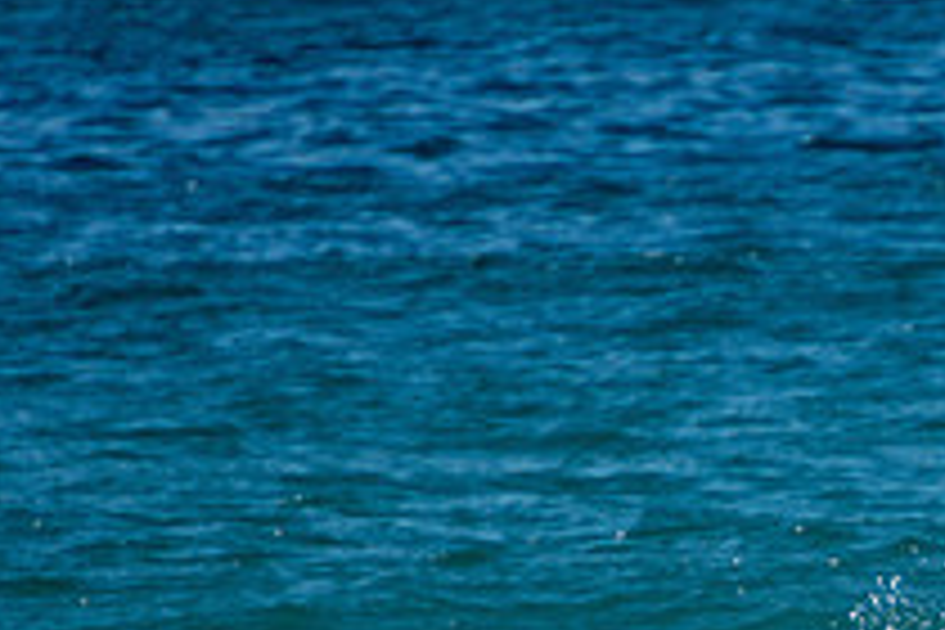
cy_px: 866
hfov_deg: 1.2
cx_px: 1143
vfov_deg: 0.8
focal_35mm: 1658
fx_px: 43519
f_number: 5.6
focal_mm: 400
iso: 250
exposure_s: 1/2000
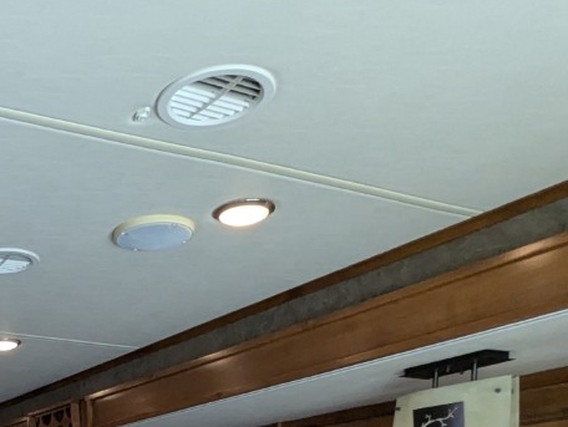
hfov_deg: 34.3
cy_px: 637
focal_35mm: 49
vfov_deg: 23.7
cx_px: -38
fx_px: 805
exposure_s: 1/174
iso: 241
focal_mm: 2.35
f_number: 2.2
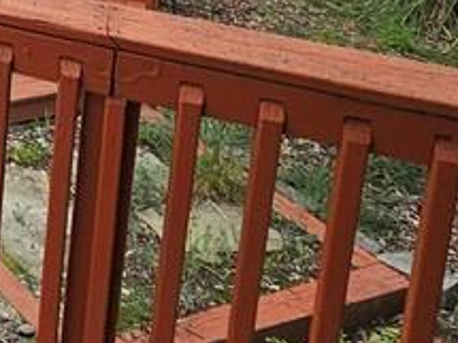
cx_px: -339
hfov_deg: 21.7
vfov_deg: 19.0
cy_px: -243
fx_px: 820
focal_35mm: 62
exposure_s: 1/518
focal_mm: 2.2
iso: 50
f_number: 2.2
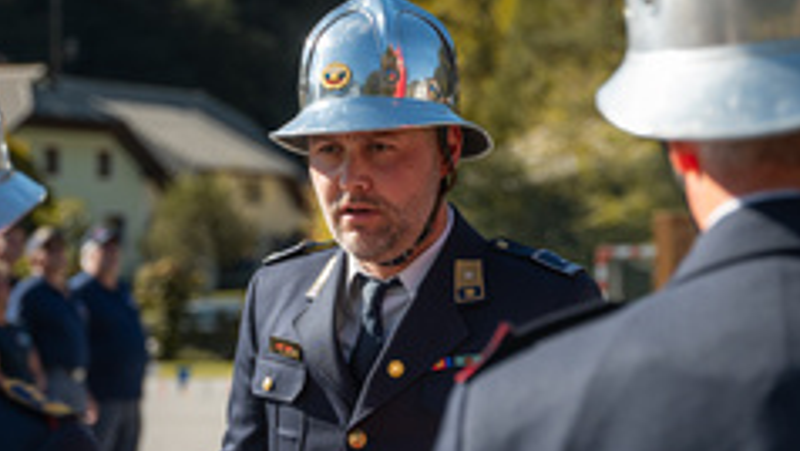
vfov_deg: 11.1
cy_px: 278
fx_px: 2313
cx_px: 497
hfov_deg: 19.6
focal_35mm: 109
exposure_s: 1/1250
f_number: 2.8
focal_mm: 55
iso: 125
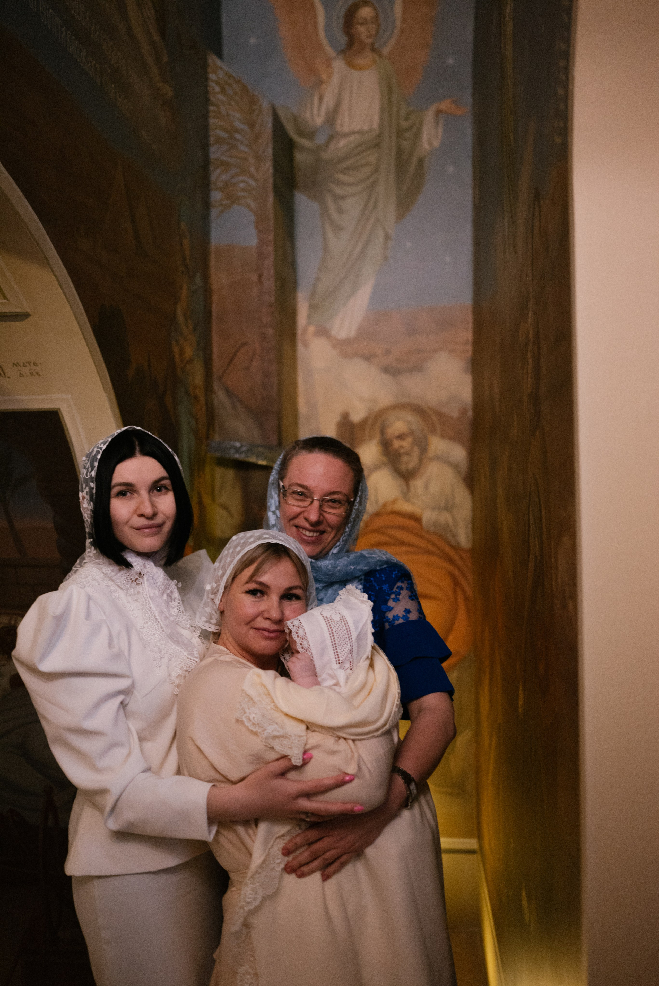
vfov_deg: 54.4
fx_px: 960
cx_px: 330
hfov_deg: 37.9
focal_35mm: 35
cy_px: 493
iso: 2000
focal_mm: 35
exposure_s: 1/160
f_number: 1.8
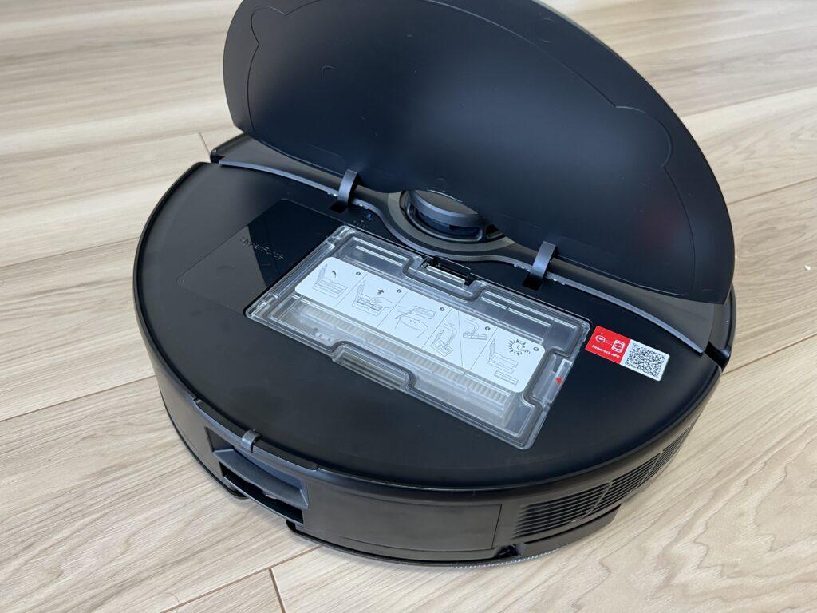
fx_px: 614
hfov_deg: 67.3
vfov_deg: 53.1
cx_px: 408
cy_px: 306
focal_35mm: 26
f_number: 1.5
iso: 125
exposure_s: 1/50
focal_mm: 5.7
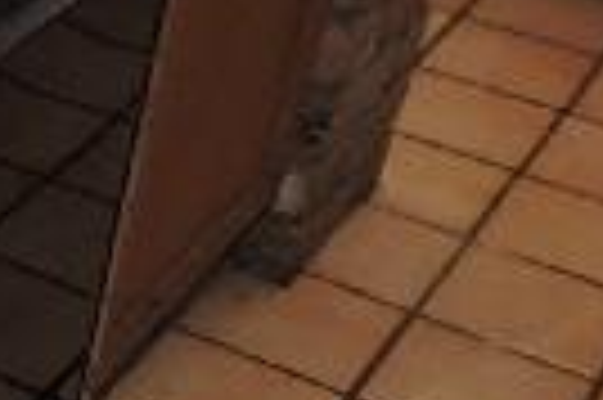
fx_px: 1991
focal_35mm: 119
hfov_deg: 15.4
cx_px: -387
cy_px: 319
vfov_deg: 11.4
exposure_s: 1/30
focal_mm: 4.3
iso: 200
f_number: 3
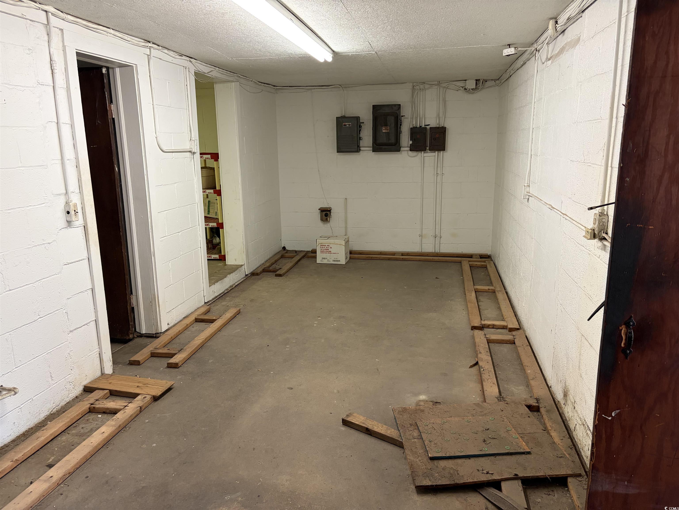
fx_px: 510
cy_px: 255
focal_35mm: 26
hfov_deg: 67.3
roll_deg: +0.3
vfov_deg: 53.1
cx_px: 340
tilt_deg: -11.4
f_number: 1.6
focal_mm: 5.96
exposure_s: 1/60
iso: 160
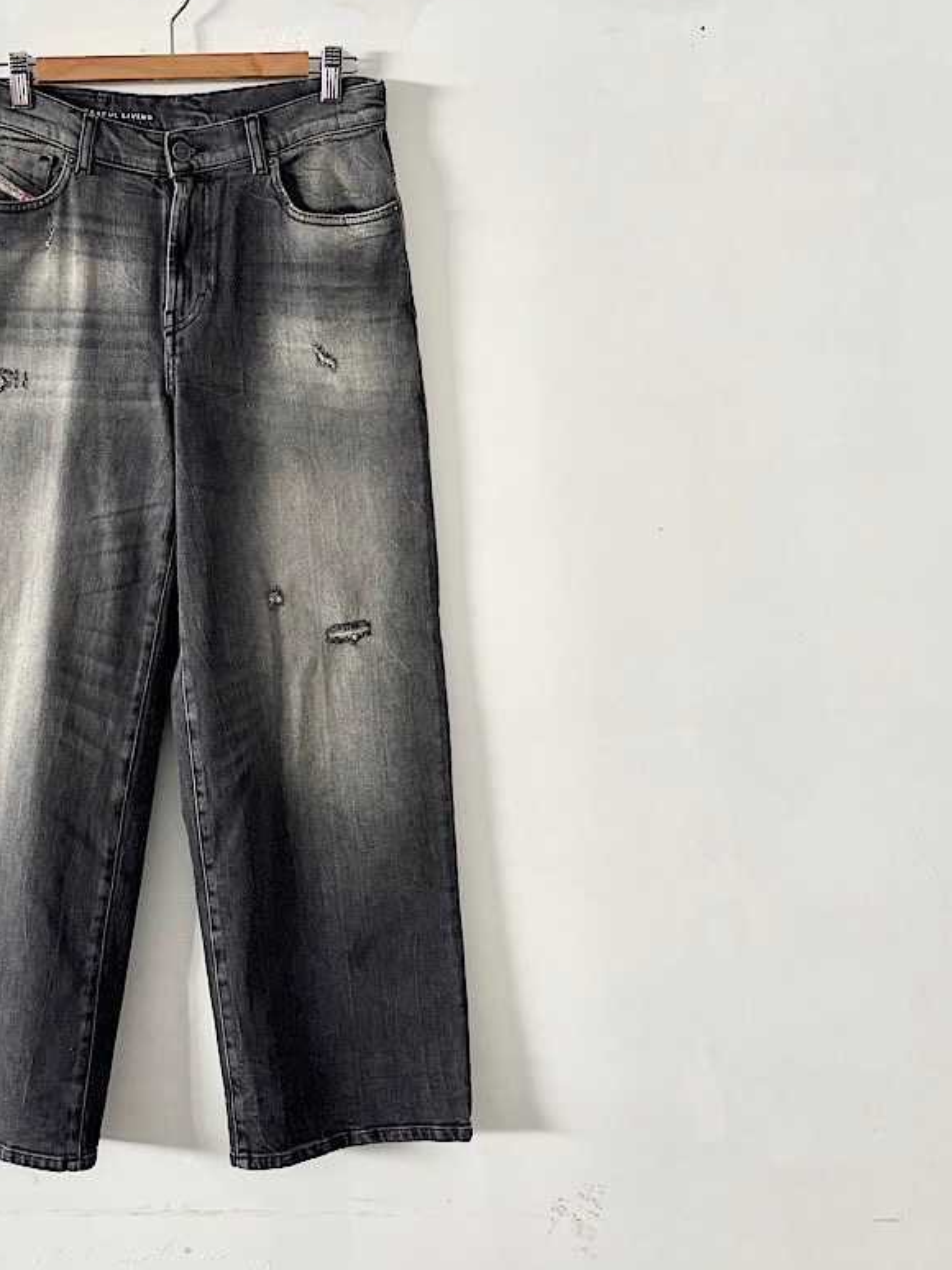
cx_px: 230
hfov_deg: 32.9
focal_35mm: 43
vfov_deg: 43.7
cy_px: 525
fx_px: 1578
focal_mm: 5.96
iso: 125
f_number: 1.6
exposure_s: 1/77
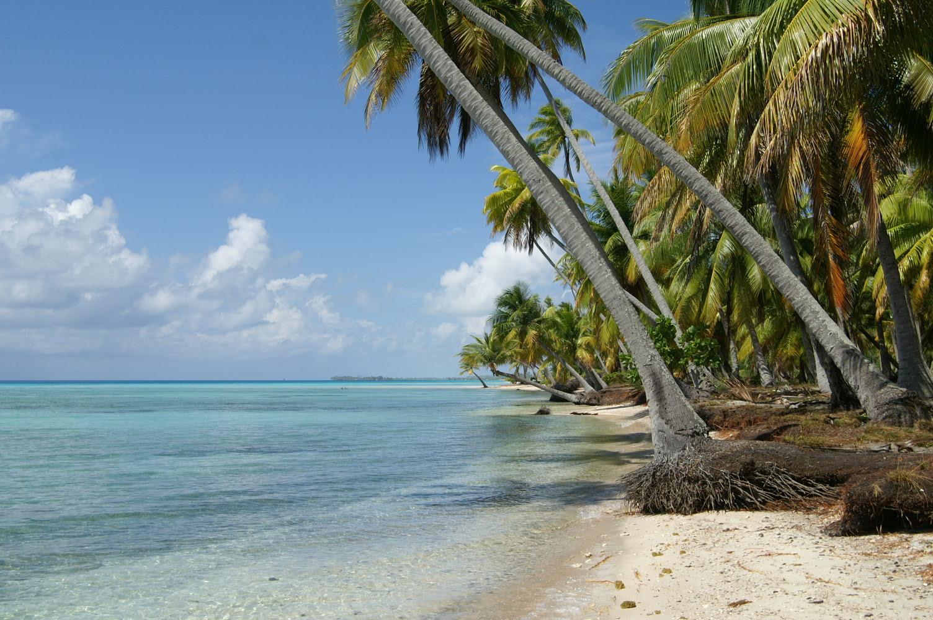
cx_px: 466
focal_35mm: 39
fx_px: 1010
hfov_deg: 49.6
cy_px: 310
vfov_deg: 34.1
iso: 100
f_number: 9
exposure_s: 1/500
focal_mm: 26
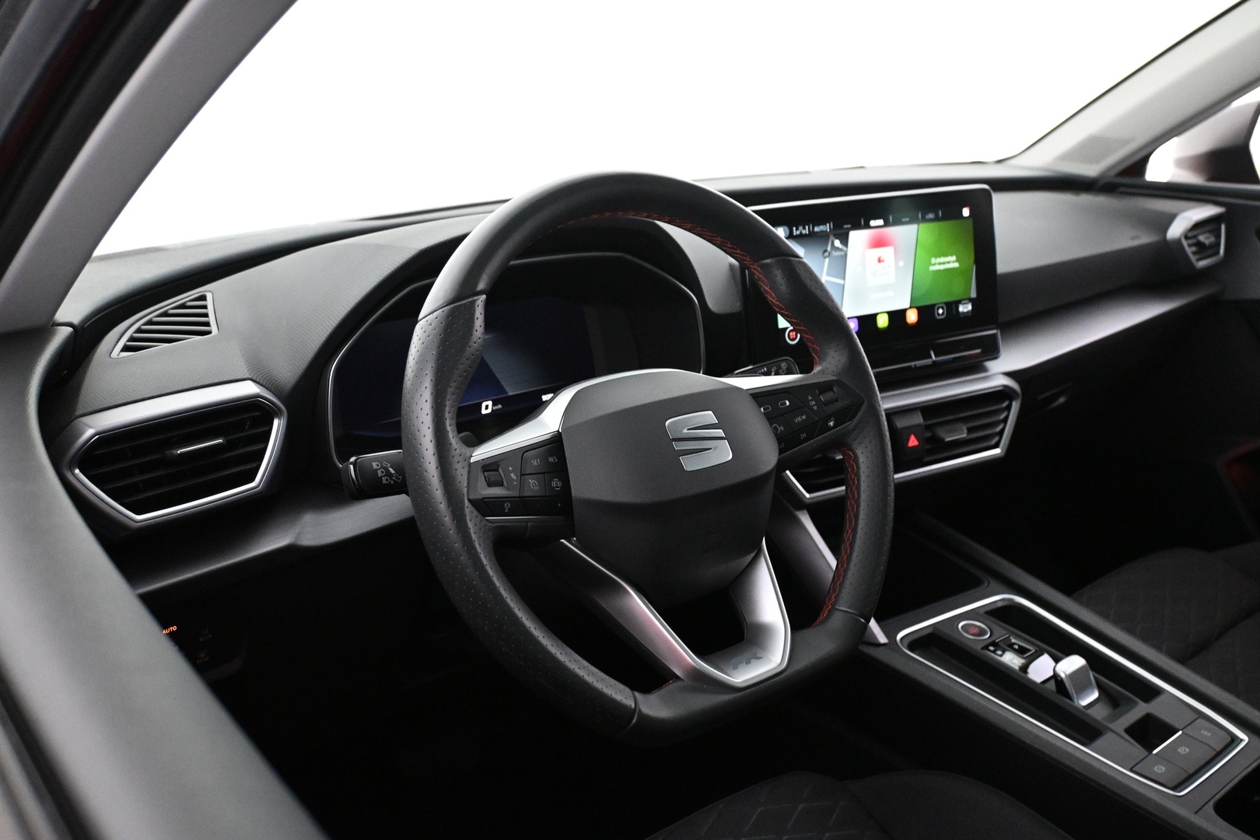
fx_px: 1102
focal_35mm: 32
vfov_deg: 41.7
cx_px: 630
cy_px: 420
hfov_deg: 59.5
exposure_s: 1/40
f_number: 4
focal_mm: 21
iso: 4000
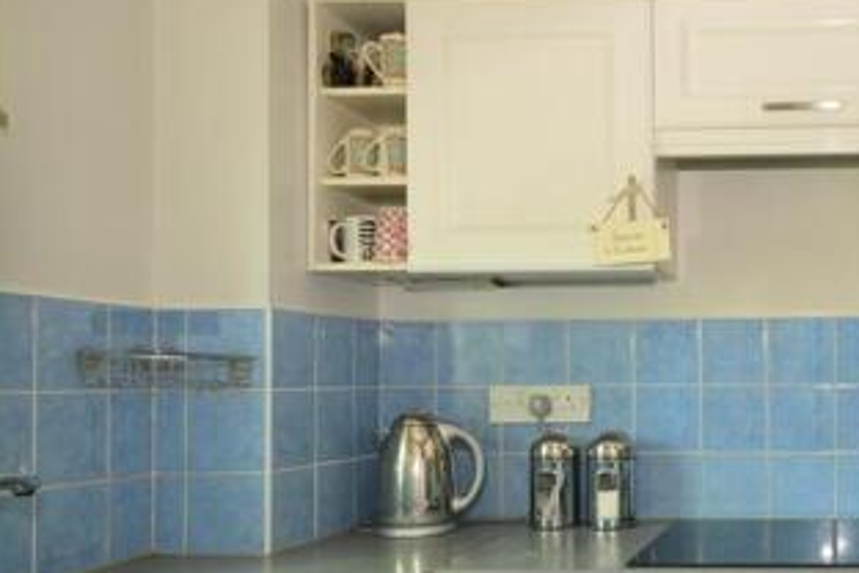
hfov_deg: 42.4
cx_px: 812
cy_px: 368
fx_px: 979
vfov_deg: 32.4
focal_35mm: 41
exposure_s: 1/1.6
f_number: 7.1
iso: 200
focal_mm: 13
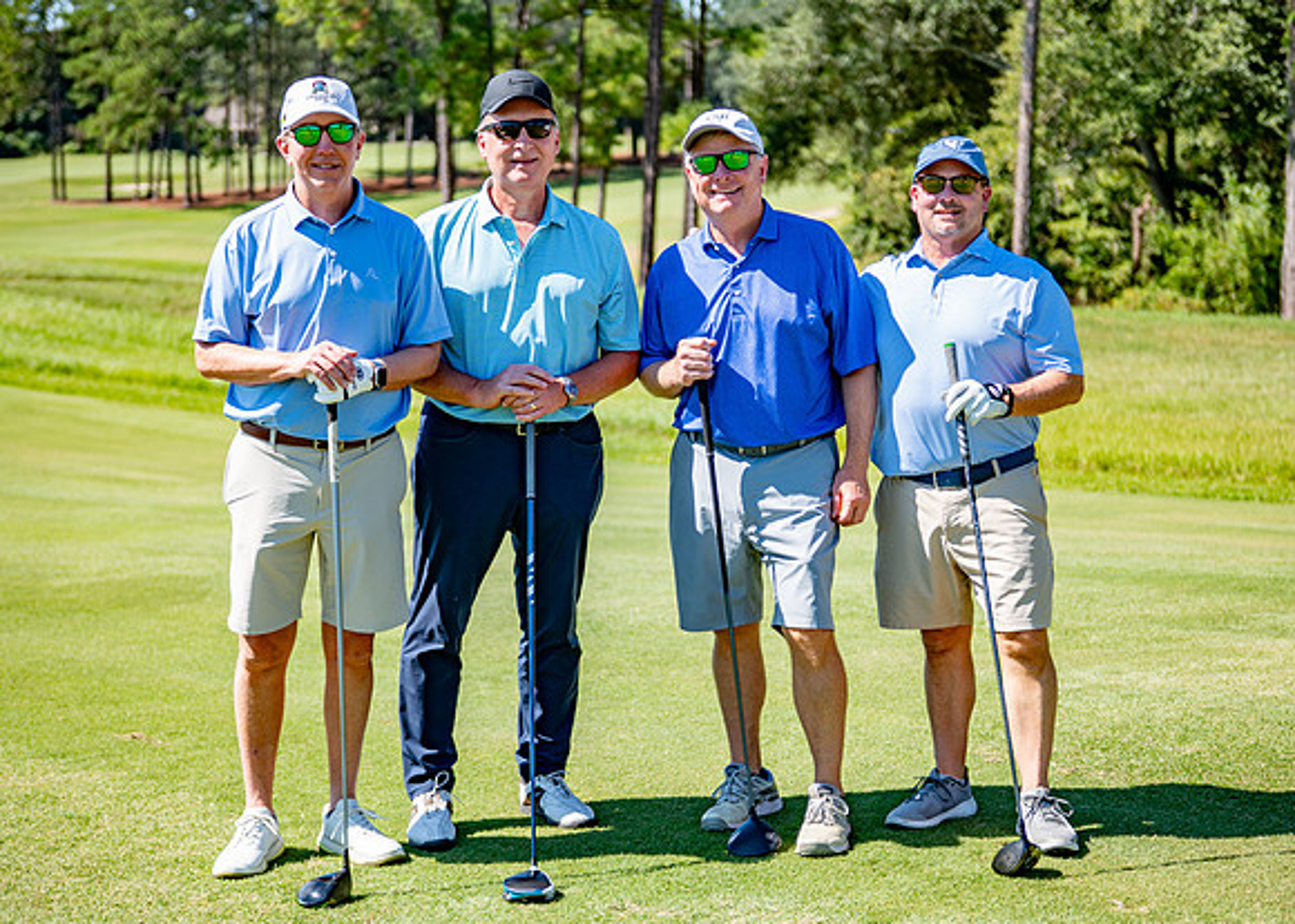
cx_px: 648
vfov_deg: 21.8
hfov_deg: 30.2
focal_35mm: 65
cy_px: 473
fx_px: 2402
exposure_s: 1/1000
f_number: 2.8
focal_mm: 56
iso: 100
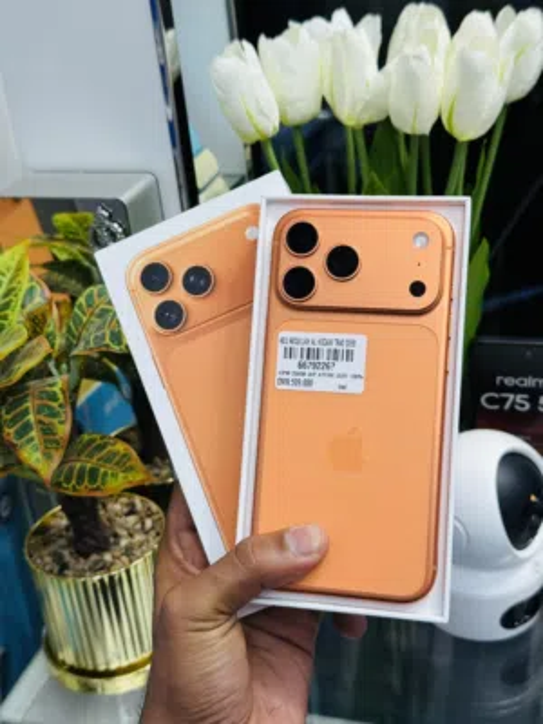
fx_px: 1004
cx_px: 272
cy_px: 362
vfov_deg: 39.7
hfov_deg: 30.3
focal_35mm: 48
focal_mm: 6.76
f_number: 1.78
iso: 64
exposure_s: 1/926
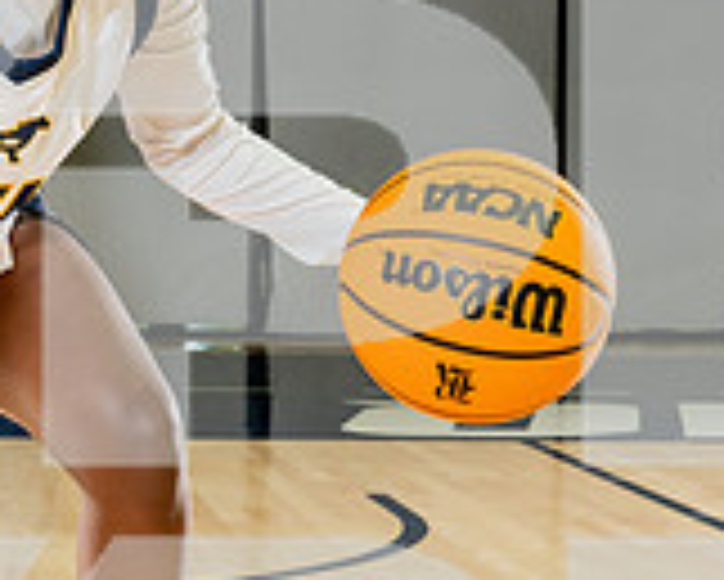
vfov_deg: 13.1
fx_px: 2530
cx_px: -45
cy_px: 232
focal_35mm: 118
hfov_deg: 15.9
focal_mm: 35
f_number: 8
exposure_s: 1/250
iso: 640
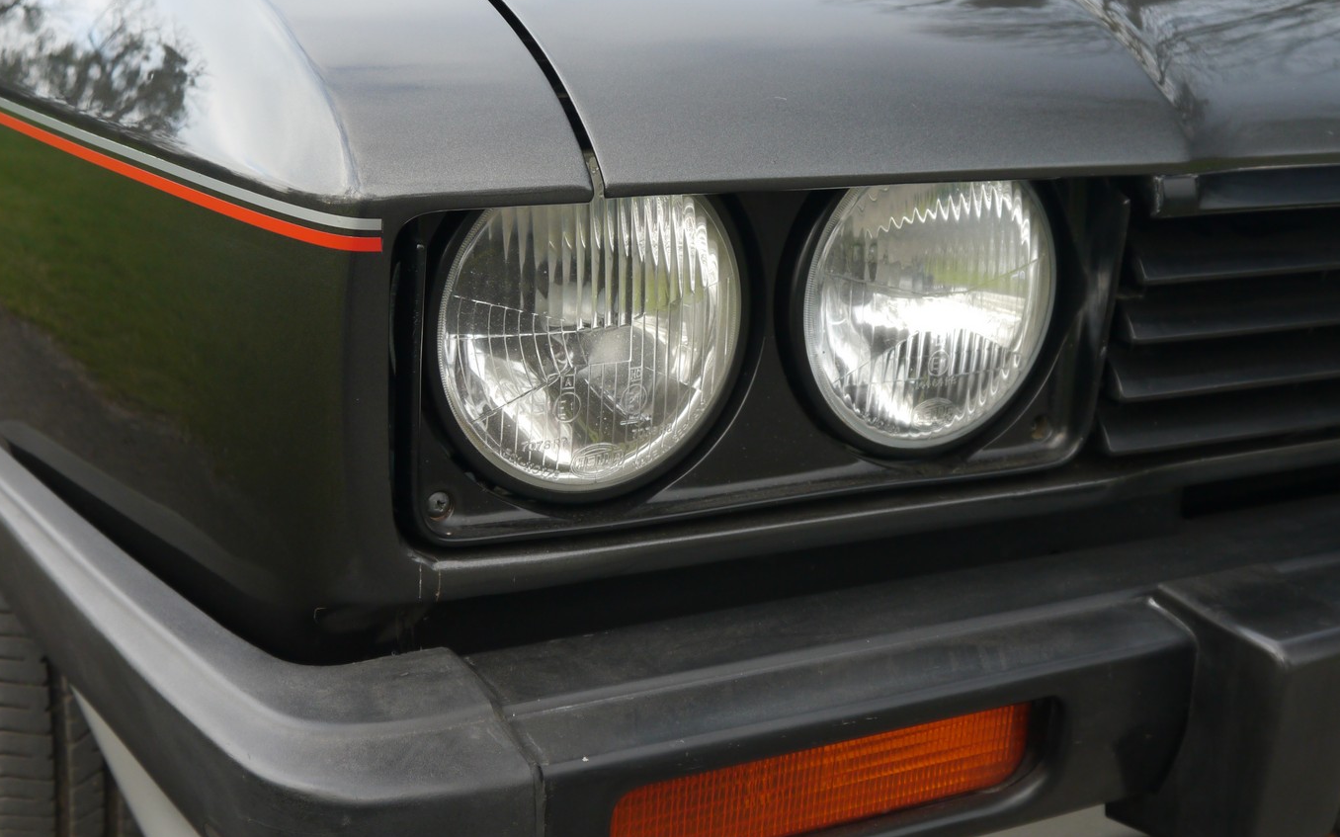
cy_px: 446
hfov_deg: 40.2
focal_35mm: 50
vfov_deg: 25.8
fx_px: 1826
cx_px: 746
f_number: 4.2
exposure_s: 1/60
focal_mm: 20
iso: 320
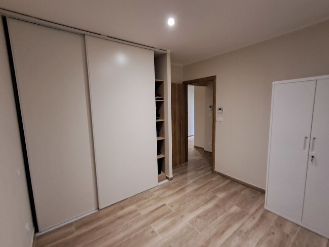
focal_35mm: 16
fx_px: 152
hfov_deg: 94.5
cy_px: 124
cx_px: 164
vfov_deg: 78.1
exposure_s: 1/25
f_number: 2.2
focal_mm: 1.64
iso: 320
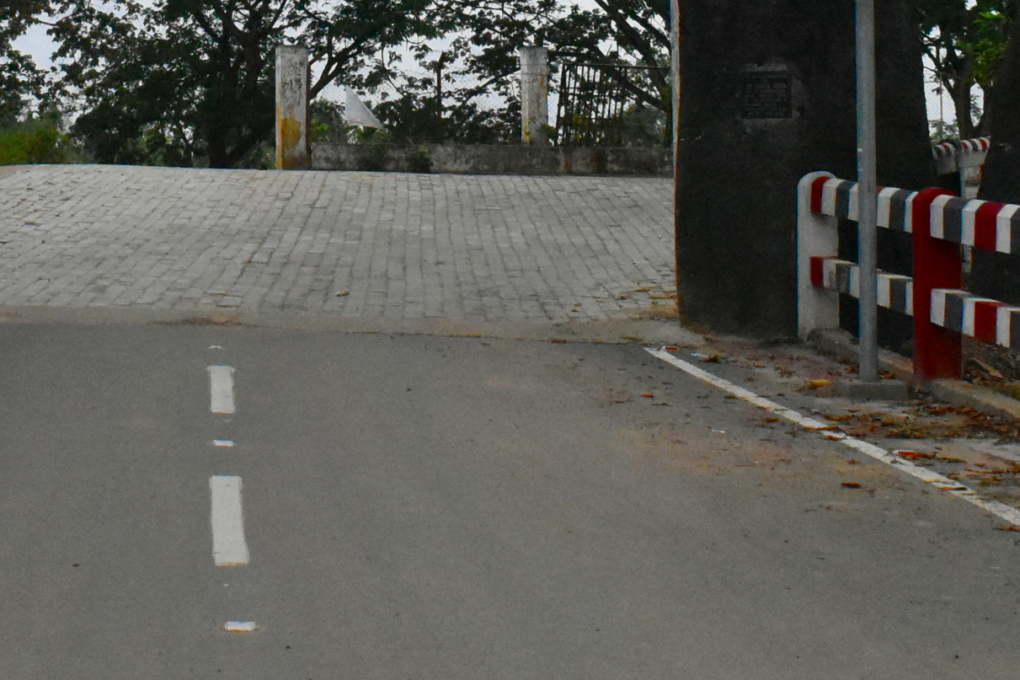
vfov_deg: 12.5
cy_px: -115
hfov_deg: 18.9
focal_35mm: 107
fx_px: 3031
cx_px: 218
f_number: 9
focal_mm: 24
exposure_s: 1/4000
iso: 5000
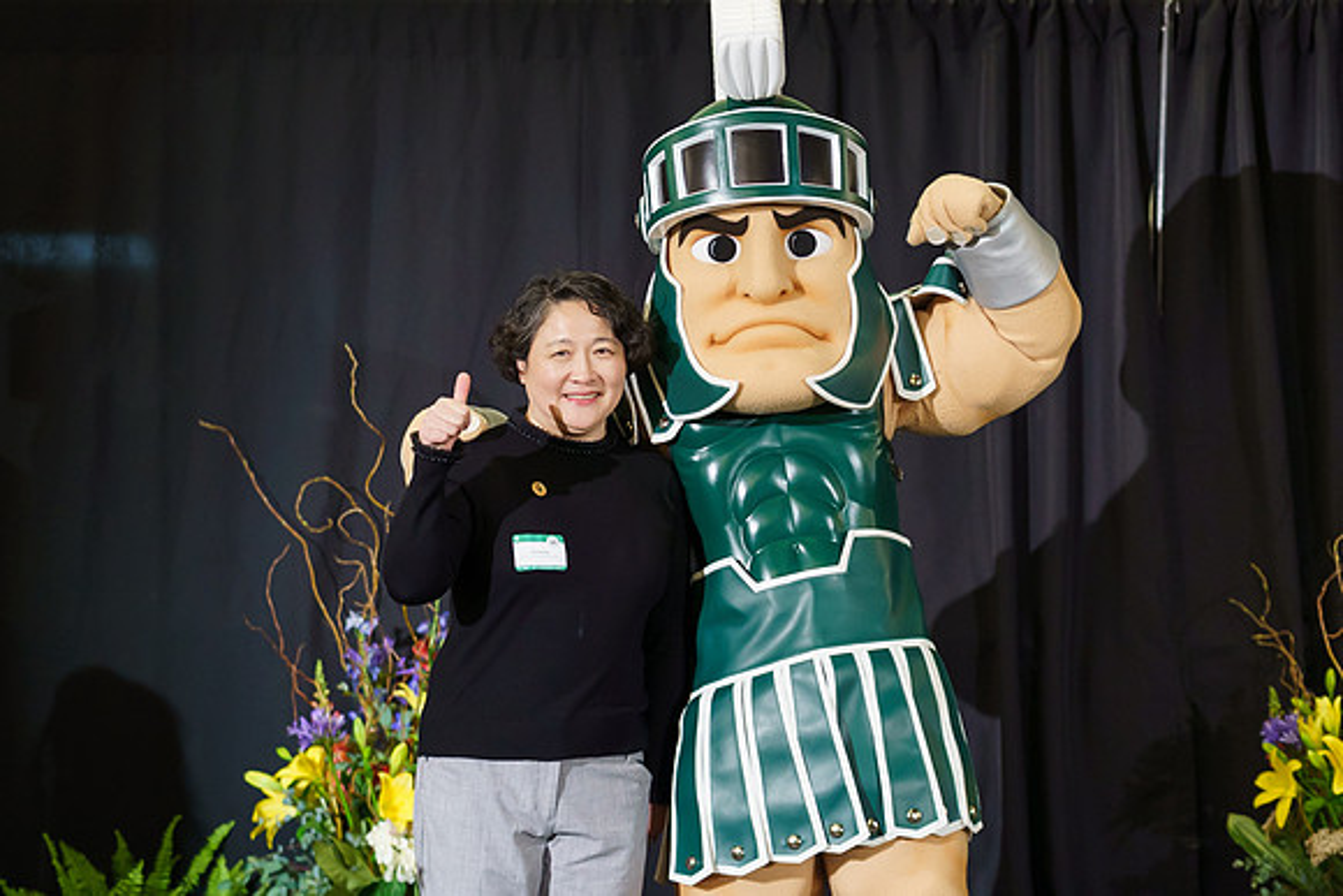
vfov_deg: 14.1
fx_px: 3613
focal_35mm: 97
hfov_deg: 21.1
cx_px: 713
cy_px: 362
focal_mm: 81
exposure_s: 1/160
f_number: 2.8
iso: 1600
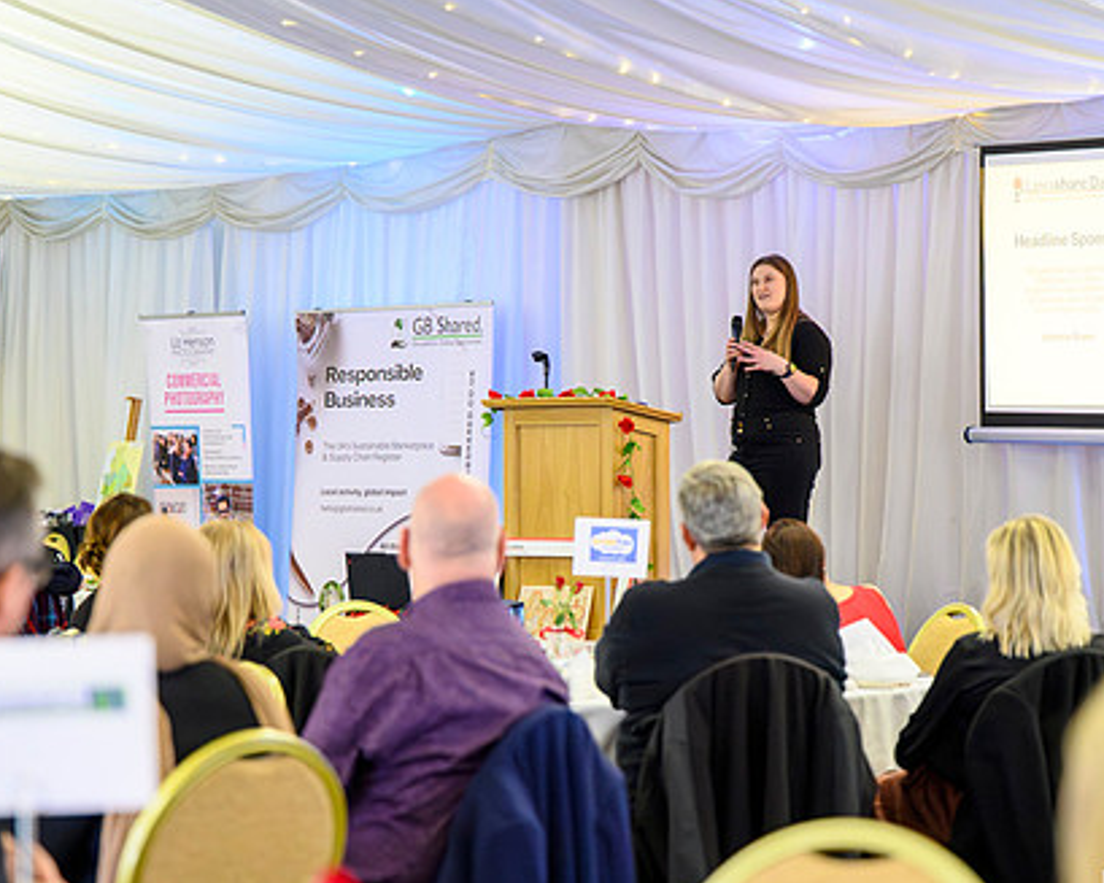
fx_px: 3430
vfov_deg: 14.7
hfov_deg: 18.3
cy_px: 510
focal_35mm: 105
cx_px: 572
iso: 12800
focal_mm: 79
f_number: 2.8
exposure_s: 1/200
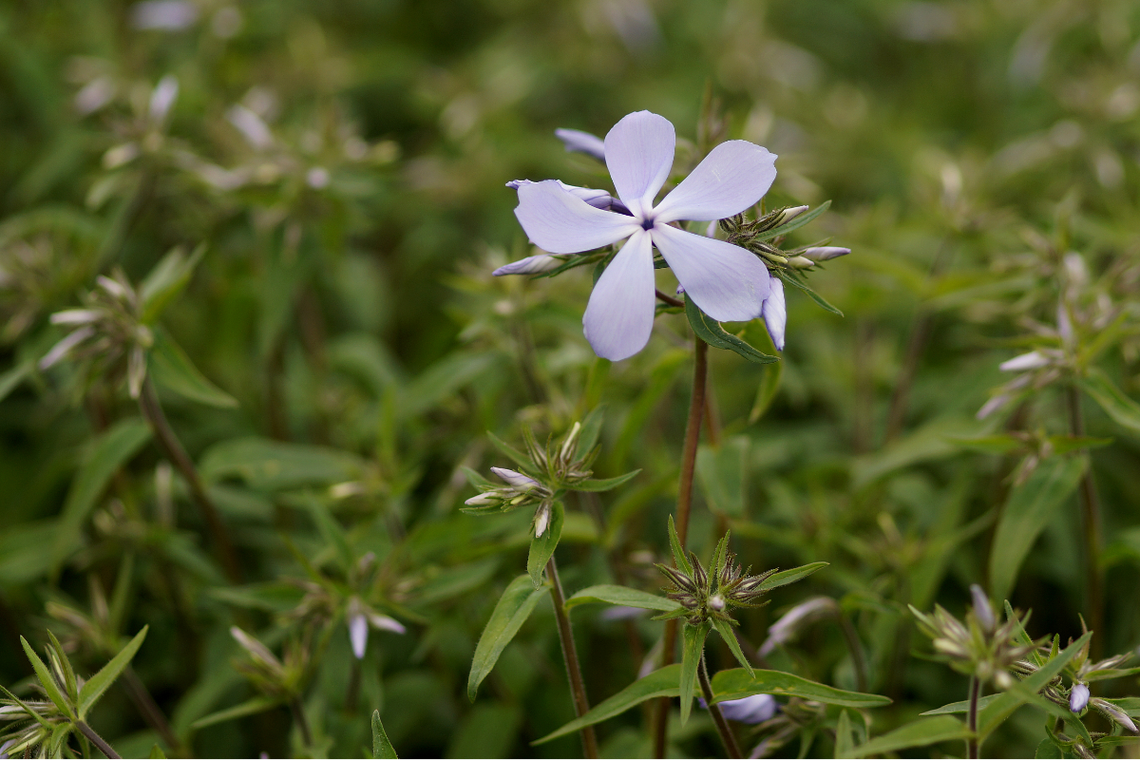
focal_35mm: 150
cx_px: 570
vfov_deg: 9.1
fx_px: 4750
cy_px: 380
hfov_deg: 13.7
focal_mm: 100
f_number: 2.8
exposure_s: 1/250
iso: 100
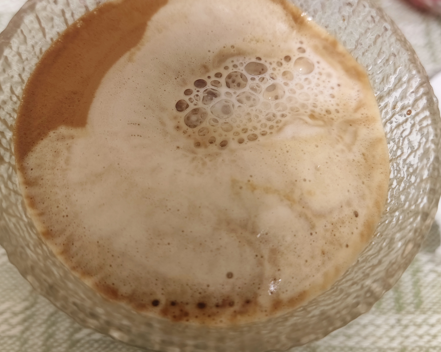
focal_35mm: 32
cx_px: 220
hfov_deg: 55.7
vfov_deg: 45.6
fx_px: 418
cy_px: 144
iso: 3598
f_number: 1.88
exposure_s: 1/50
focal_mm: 5.56
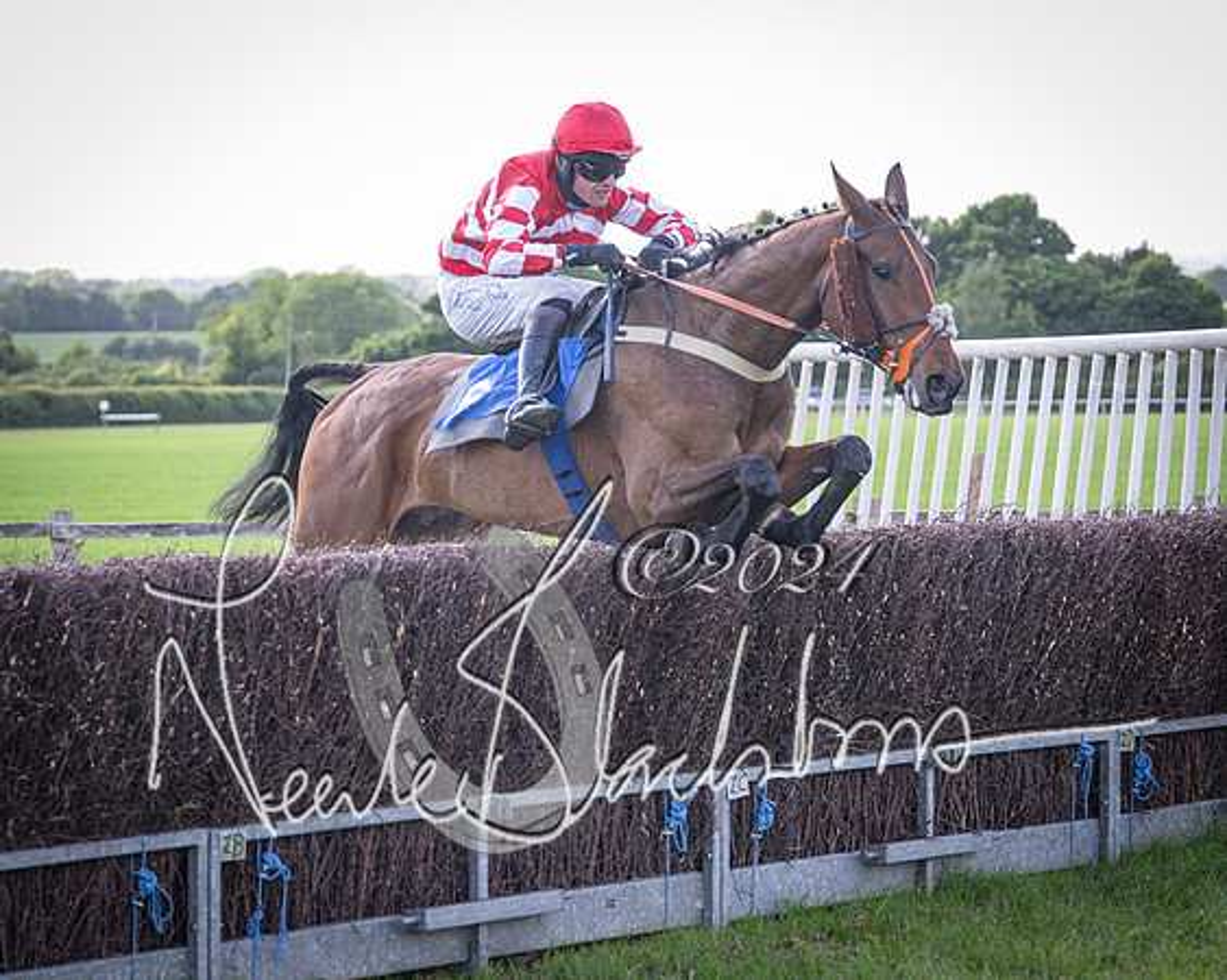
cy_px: 545
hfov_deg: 16.7
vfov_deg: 13.5
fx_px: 4149
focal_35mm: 114
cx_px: 284
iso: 640
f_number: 2.8
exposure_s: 1/1600
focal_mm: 70
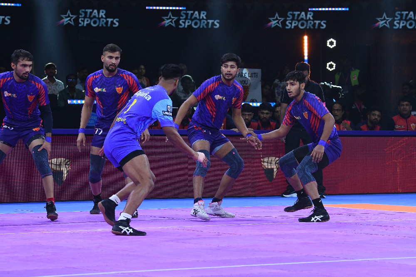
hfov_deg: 13.7
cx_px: 208
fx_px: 1733
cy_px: 138
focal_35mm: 150
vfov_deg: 9.1
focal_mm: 100
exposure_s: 1/1600
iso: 1600
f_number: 5
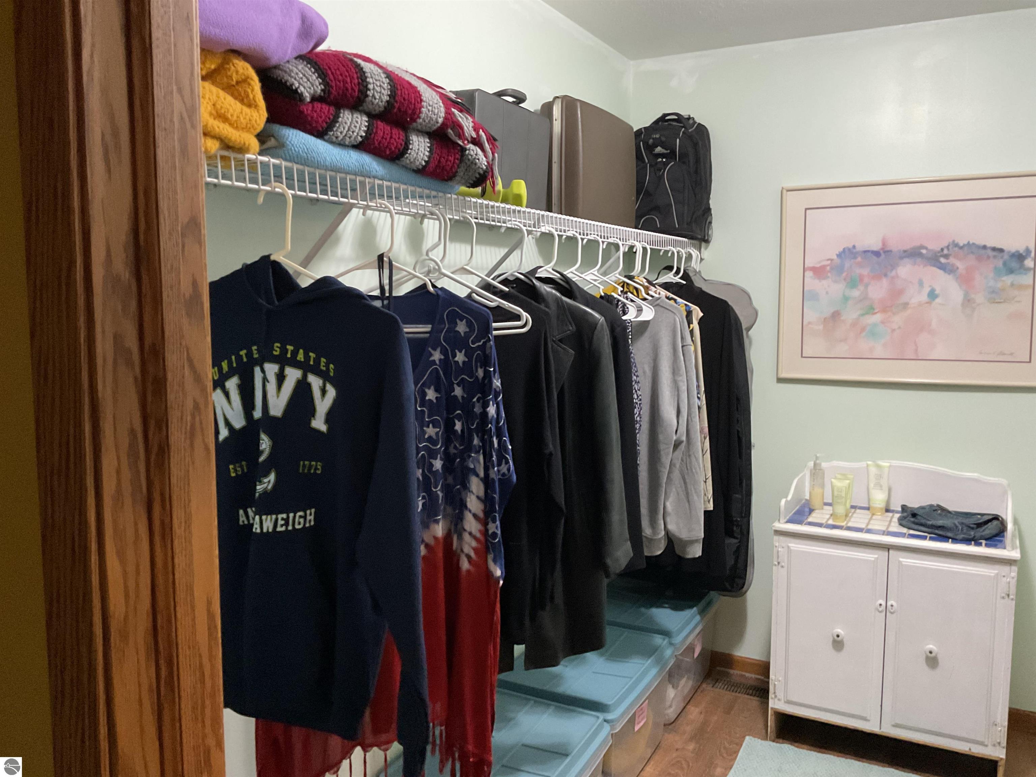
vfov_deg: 48.2
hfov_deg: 61.7
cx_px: 518
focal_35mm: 29
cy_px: 388
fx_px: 868
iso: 250
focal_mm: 3
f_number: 1.8
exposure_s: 1/33
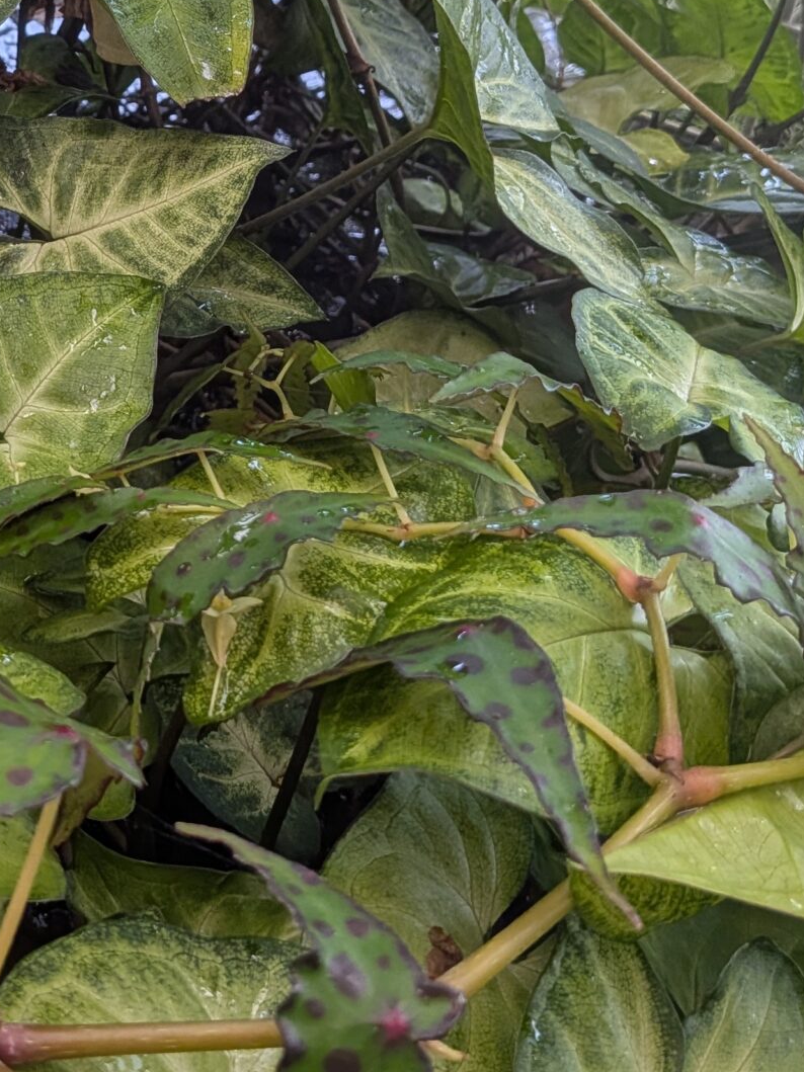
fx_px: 1797
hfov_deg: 23.9
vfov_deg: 32.2
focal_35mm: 58
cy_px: 197
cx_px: -32
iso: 29
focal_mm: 4.53
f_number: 1.7
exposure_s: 1/257
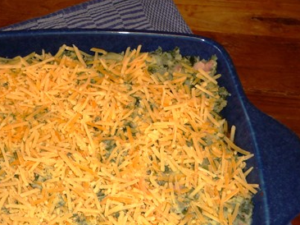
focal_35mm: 49
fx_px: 424
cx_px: 80
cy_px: 177
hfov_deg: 38.1
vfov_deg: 29.0
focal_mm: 4.7
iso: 100
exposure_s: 1/30
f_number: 3.3
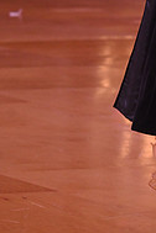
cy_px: -78
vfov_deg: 4.6
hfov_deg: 3.1
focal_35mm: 445
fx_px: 2892
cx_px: 230
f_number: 6.3
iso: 2500
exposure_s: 1/200
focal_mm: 145
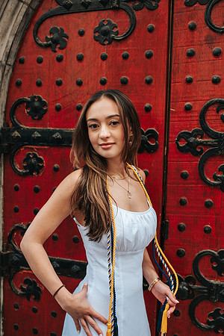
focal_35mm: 35
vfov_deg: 54.4
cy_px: 168
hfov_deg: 37.9
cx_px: 112
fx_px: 327
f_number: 3.5
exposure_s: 1/320
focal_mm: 35
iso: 720
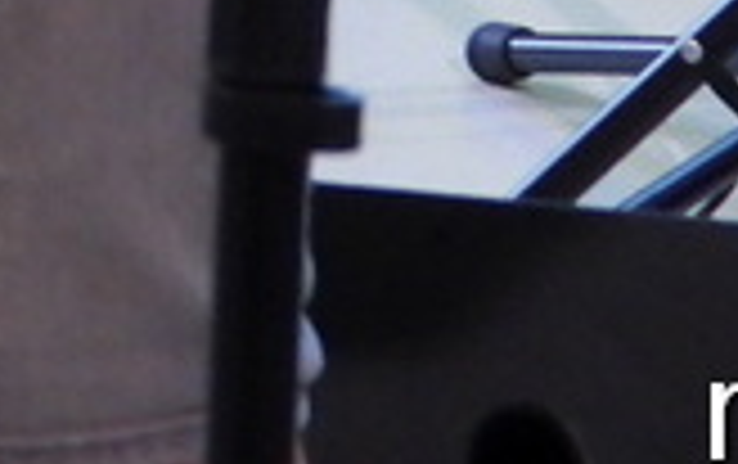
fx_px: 15126
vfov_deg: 1.7
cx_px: -1004
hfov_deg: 2.8
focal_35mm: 751
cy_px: -1433
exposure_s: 1/30
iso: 400
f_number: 3.5
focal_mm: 17.5
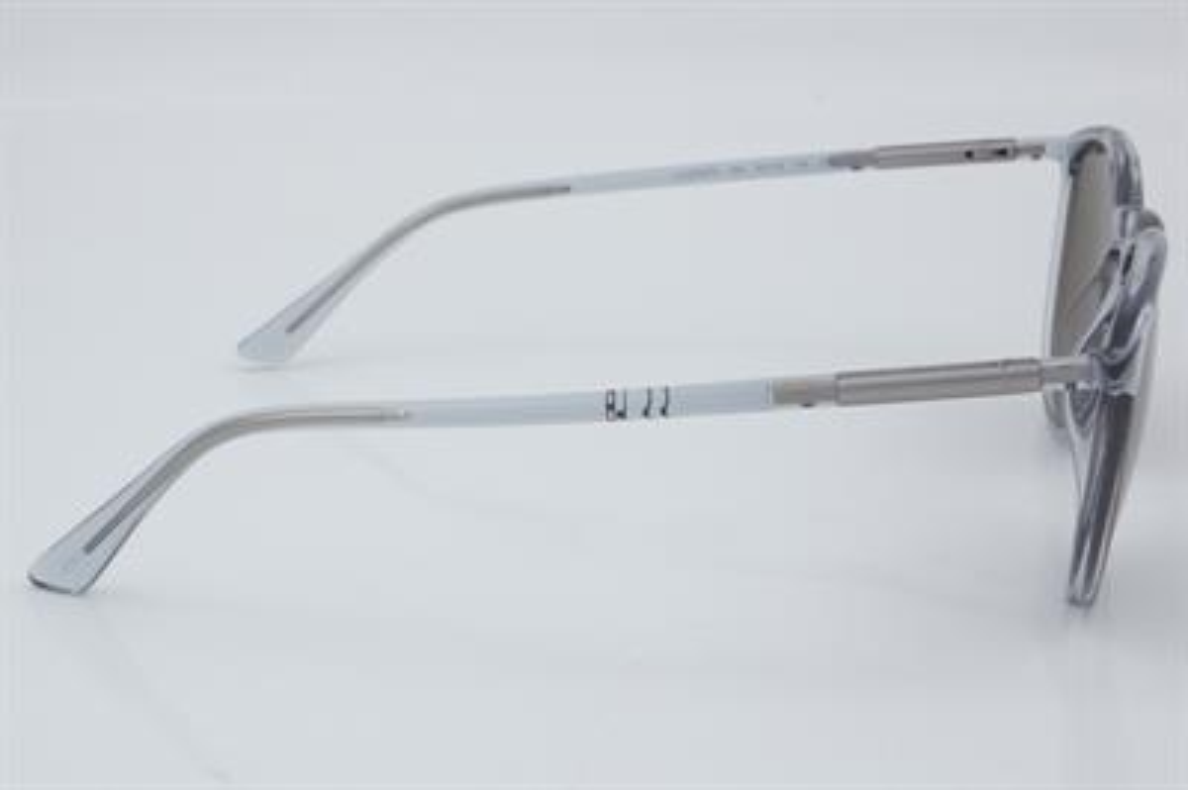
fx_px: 2473
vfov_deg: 18.2
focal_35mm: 75
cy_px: 395
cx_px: 594
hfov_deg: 27.0
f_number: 32
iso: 100
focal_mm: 50
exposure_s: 1/4
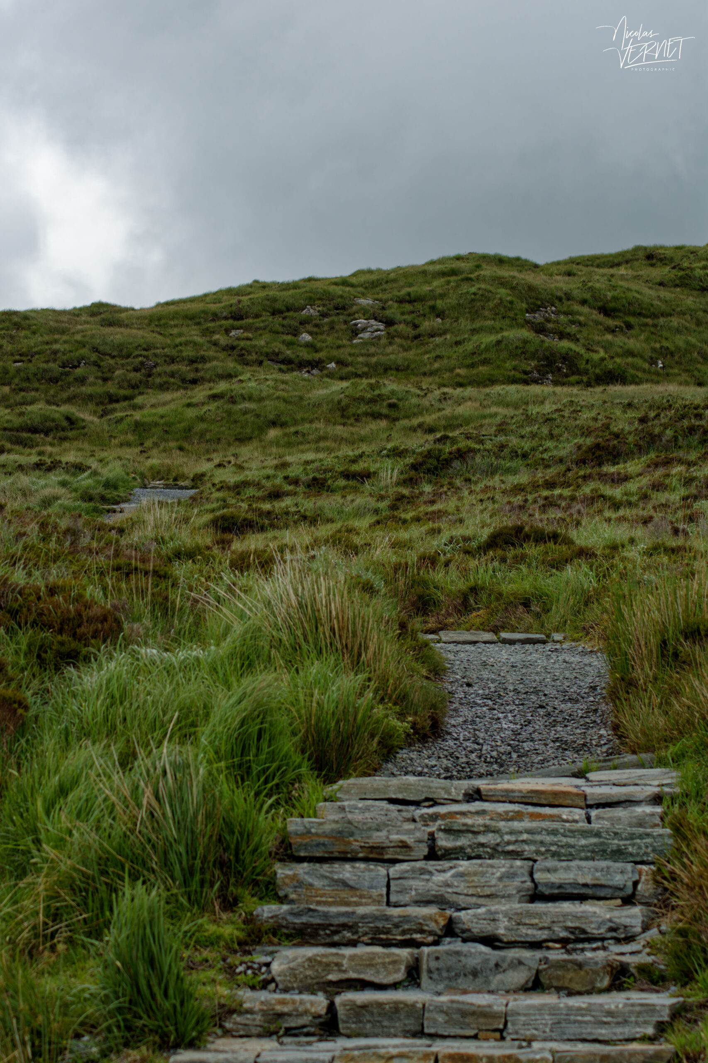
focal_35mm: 105
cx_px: 354
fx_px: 3098
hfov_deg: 13.0
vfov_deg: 19.5
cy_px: 532
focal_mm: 70
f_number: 8
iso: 560
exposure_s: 1/1000
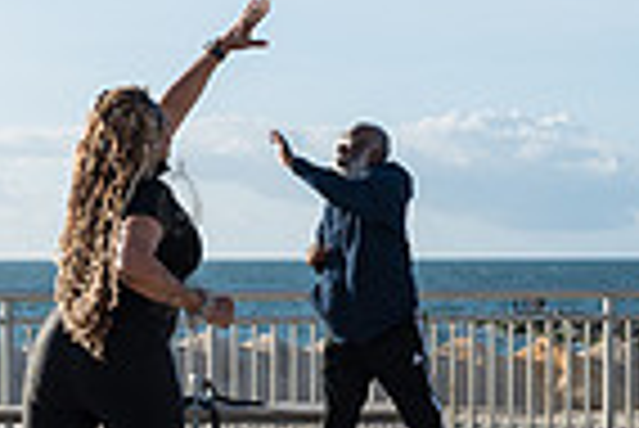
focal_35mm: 106
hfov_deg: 19.2
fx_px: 1883
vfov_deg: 12.9
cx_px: 185
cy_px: 298
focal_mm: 24
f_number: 5
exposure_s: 1/400
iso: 100
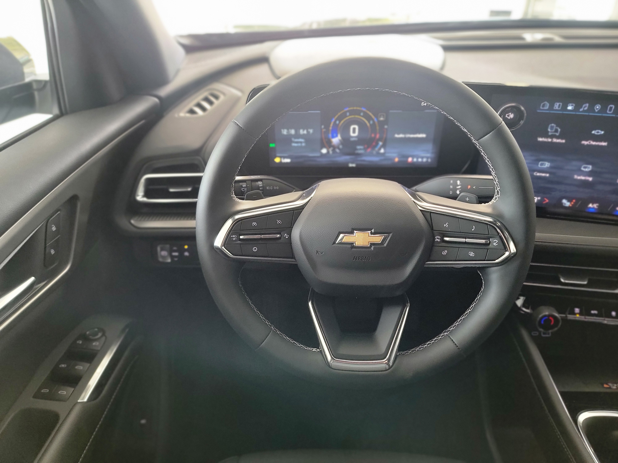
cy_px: 232
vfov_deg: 56.8
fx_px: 428
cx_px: 309
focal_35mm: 24
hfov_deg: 71.6
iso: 320
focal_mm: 6.7
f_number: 1.8
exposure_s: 1/60
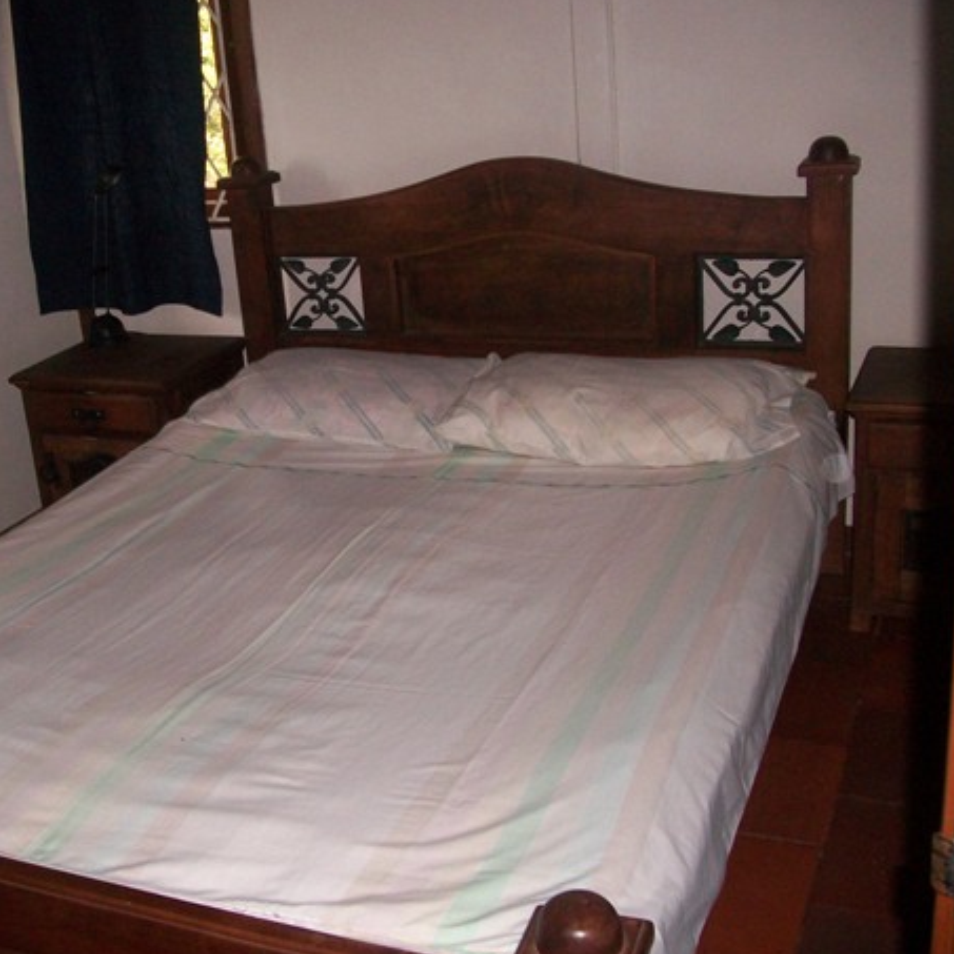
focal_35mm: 40
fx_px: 1247
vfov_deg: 41.9
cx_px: 299
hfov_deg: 41.2
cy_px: 459
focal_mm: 5.7
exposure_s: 1/60
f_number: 2.9
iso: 160
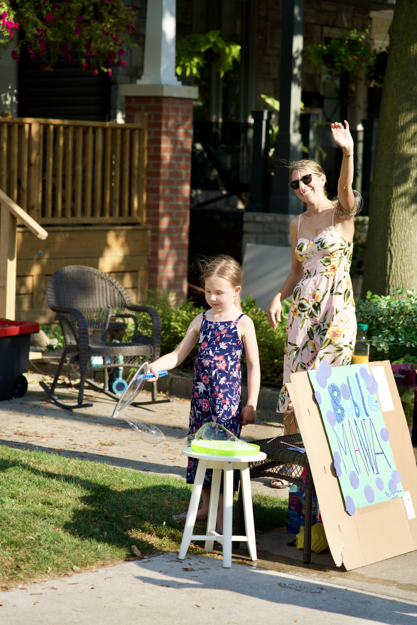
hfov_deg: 13.0
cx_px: 208
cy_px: 312
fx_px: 1824
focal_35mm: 105
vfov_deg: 19.5
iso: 125
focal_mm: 105
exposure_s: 1/250
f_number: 4
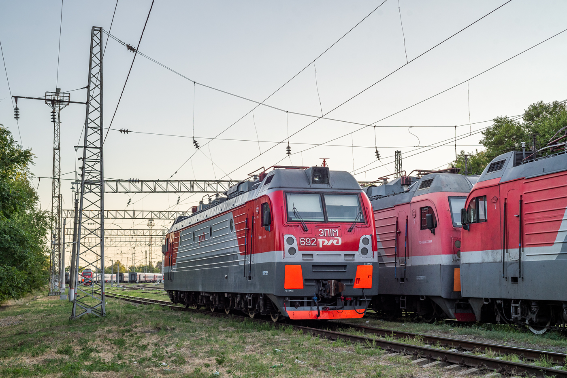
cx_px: 284
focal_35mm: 50
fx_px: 788
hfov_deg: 39.6
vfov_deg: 27.0
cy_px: 189
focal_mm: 50
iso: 400
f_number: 8
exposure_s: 1/500
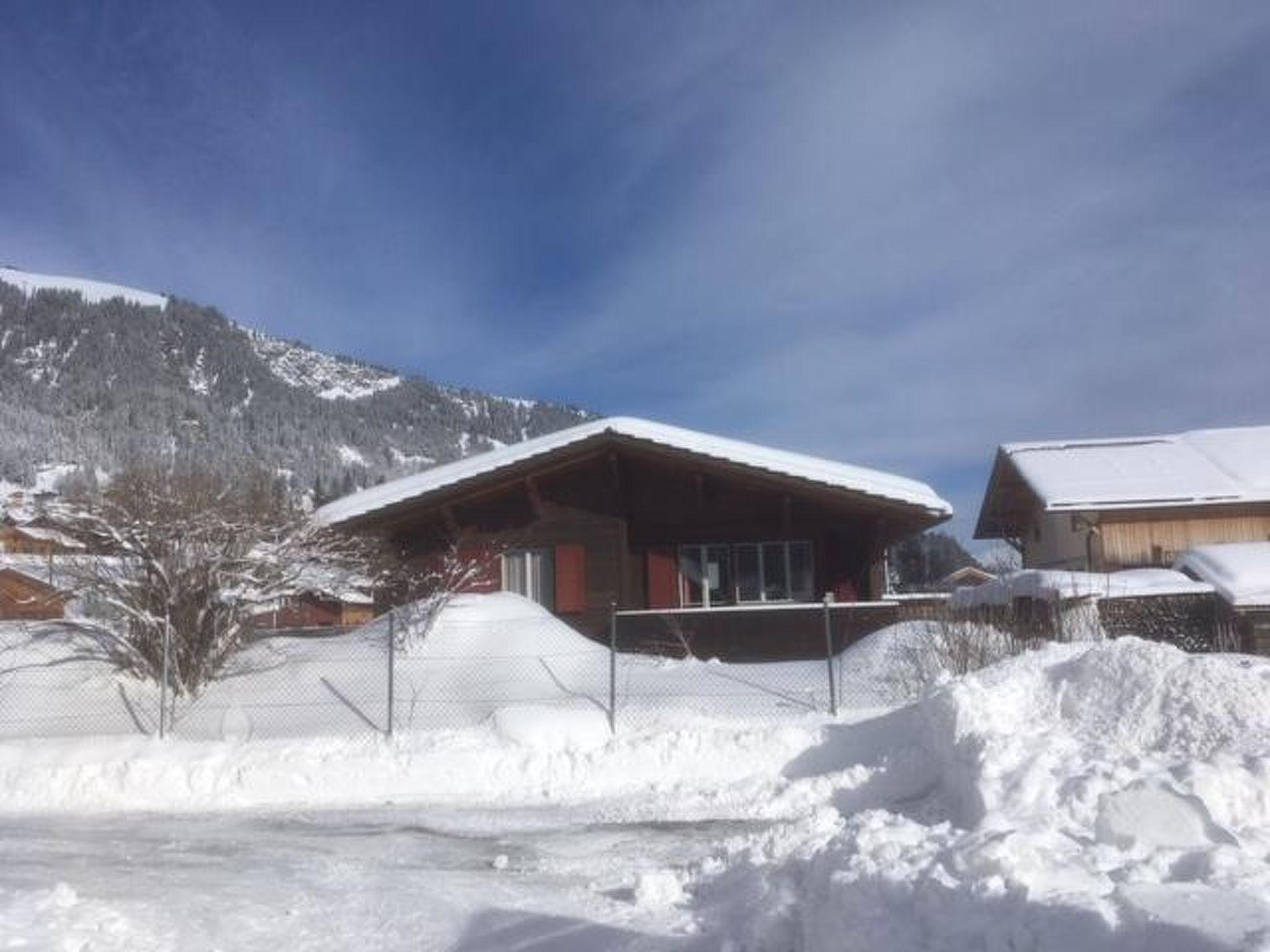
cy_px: 476
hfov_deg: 61.7
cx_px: 635
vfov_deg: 48.2
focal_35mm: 29
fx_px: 1064
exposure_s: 1/4808
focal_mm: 4.15
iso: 25
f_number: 2.2
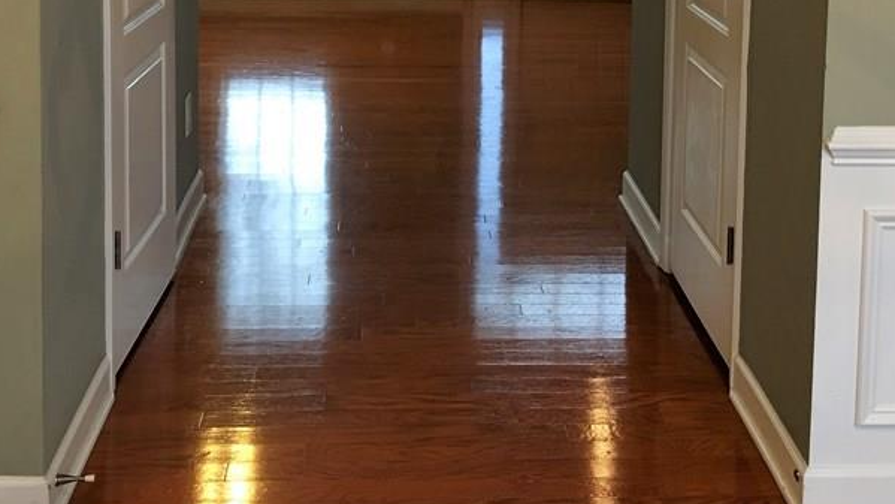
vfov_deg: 21.1
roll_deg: -0.3
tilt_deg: -6.2
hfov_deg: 38.5
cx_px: 447
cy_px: -54
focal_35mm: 54
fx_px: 1282
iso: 40
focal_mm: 4.15
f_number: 2.2
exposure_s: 1/15
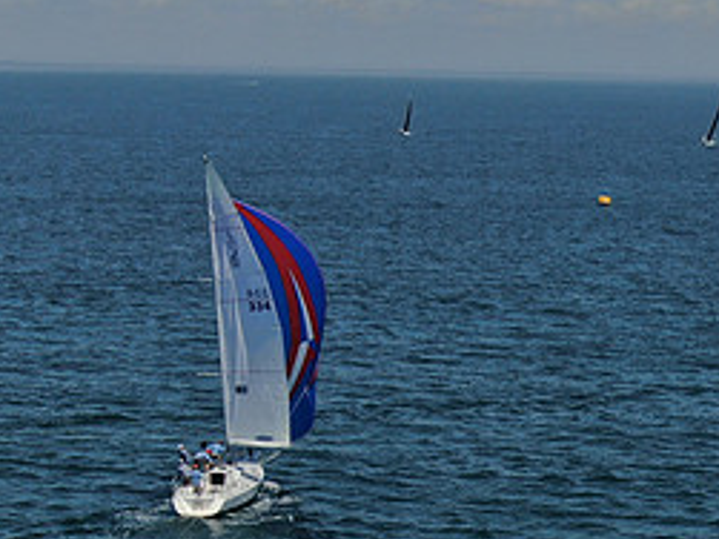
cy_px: 592
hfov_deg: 17.5
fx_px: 2304
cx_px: 645
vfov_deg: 13.1
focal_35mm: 111
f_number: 3.8
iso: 100
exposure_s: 1/1600
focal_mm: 8.6
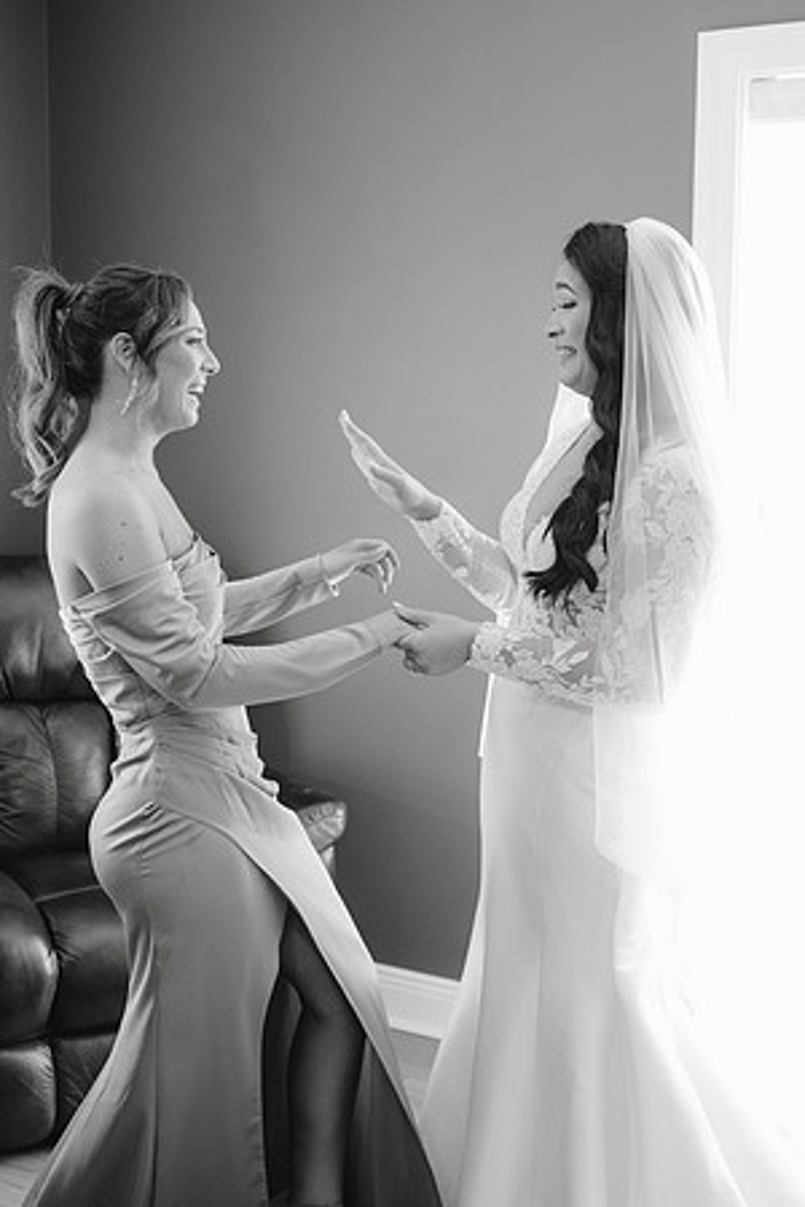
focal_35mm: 50
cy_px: 604
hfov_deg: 27.0
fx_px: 1677
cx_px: 402
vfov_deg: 39.6
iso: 1250
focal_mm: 50
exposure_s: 1/125
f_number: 3.2
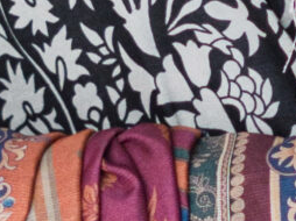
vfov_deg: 3.1
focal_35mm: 485
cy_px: 92
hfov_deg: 4.1
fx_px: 4143
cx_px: 375
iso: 400
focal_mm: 50
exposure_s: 1/160
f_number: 1.8
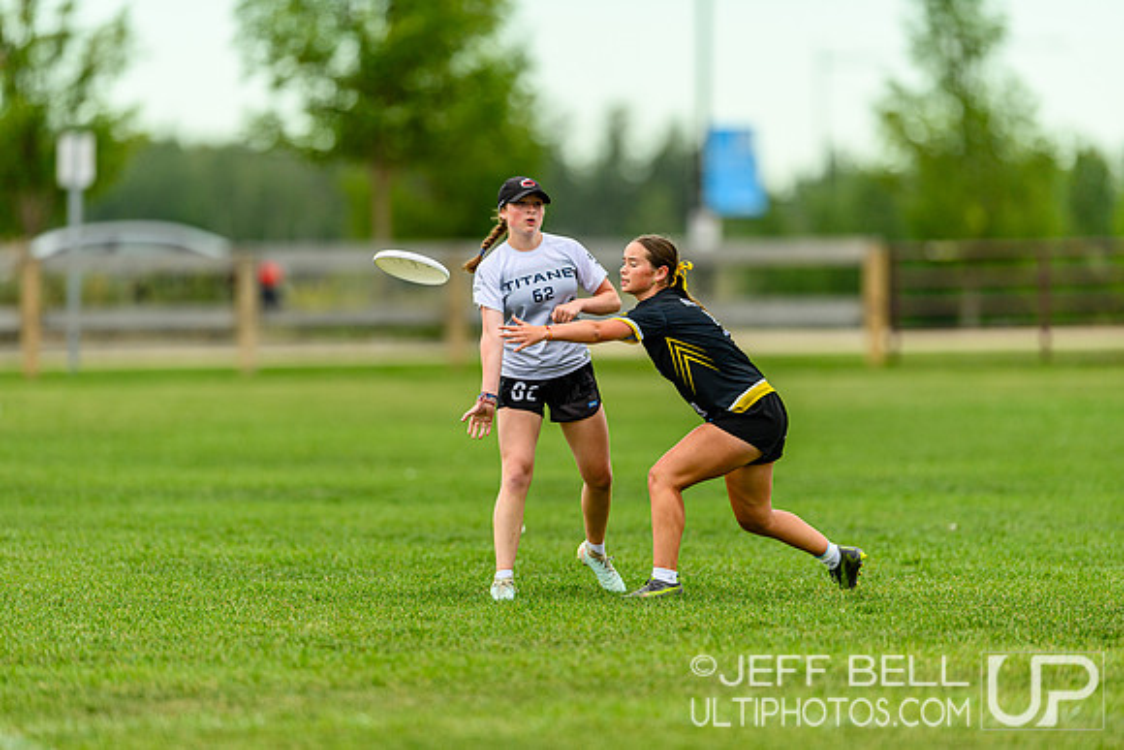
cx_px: 562
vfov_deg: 3.4
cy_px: 375
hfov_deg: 5.2
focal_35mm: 400
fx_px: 12491
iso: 280
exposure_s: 1/1250
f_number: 3.2
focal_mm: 400
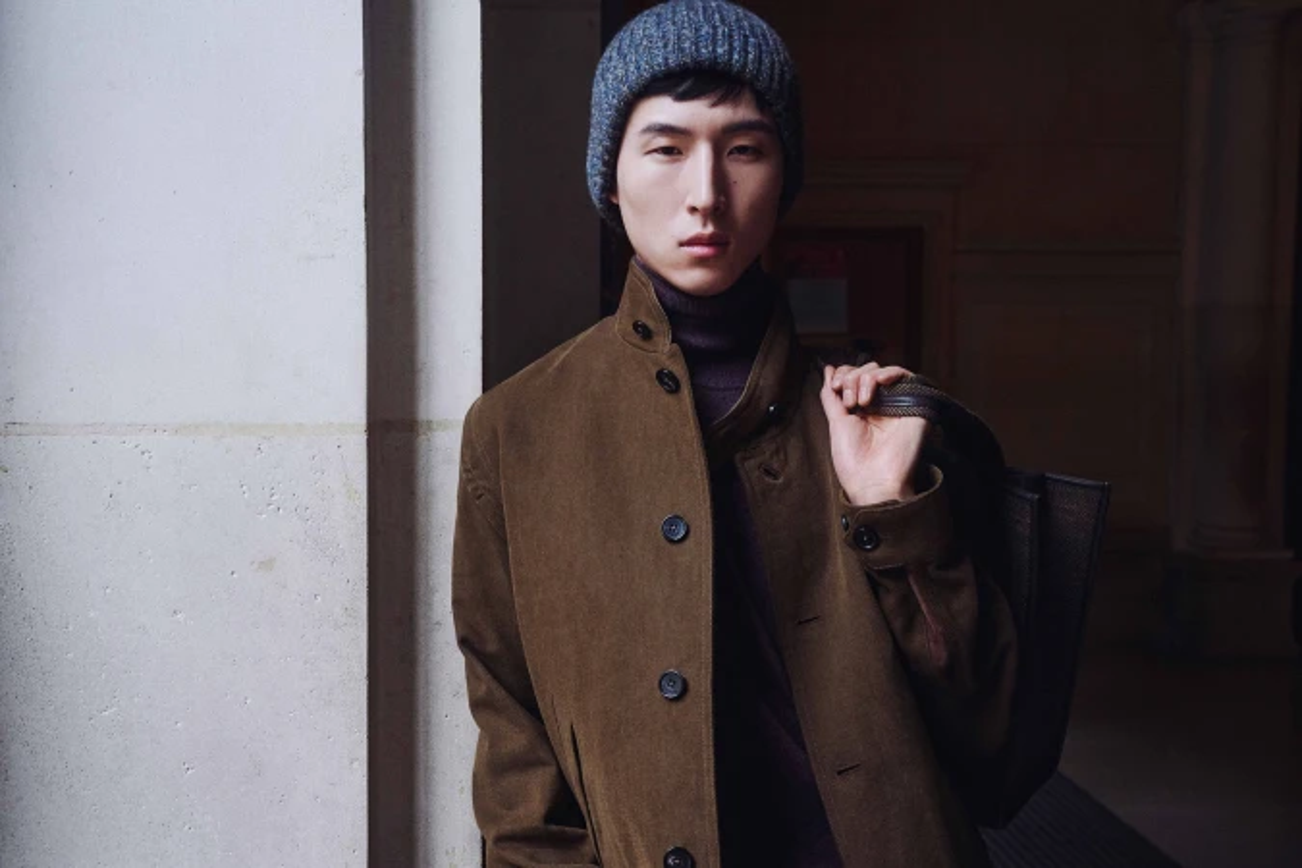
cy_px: 434
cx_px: 651
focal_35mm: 42
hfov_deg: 46.4
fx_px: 1519
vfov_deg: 31.9
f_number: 8
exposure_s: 1/160
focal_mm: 42
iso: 1000
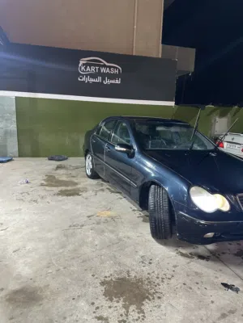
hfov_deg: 56.8
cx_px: 122
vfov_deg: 71.6
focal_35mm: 24
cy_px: 162
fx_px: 225
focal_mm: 6.86
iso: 320
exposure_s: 1/50
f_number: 1.78
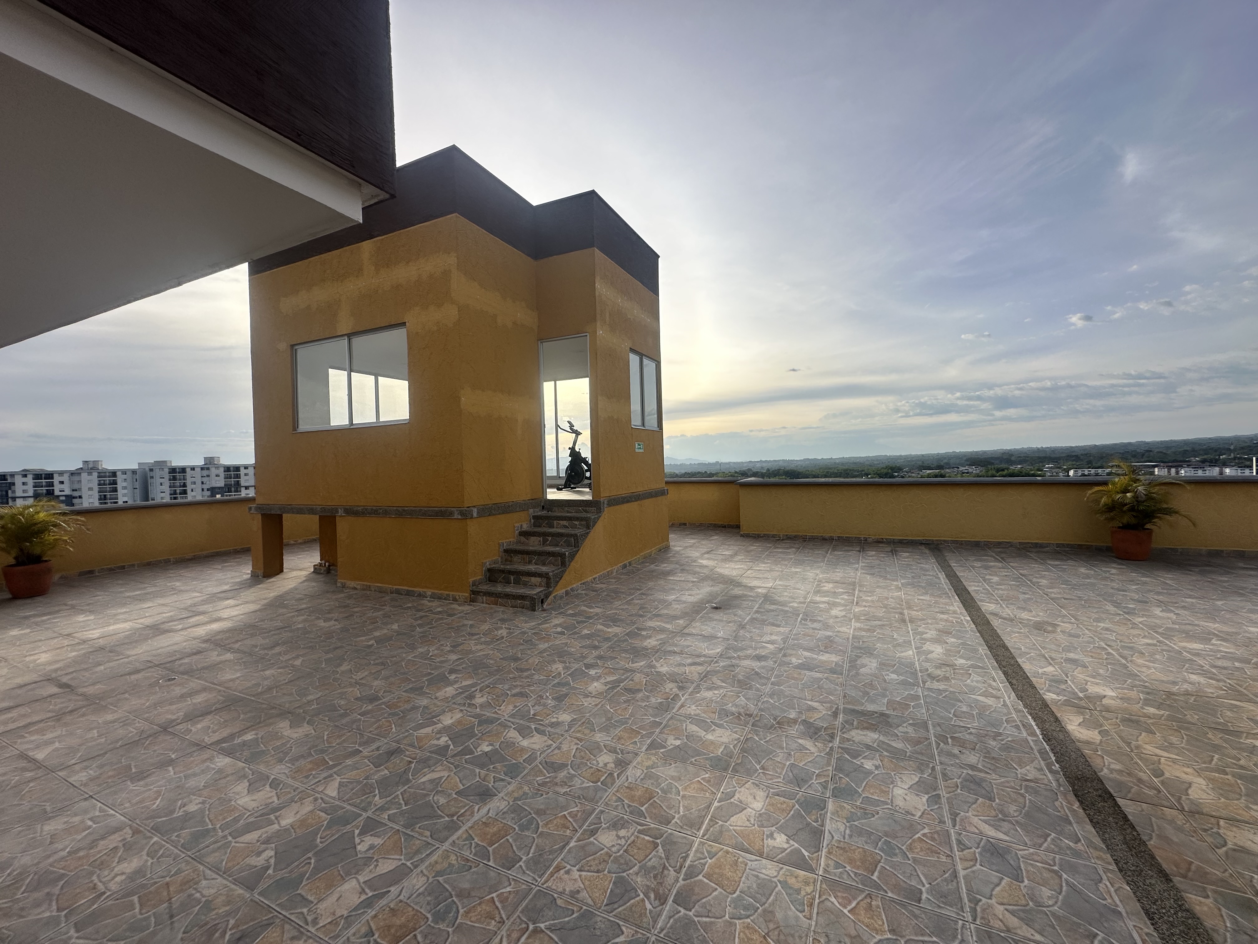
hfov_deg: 102.1
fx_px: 509
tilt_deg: -1.1
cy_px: 472
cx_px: 629
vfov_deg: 85.7
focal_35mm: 14
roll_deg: +1.2
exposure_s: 1/1618
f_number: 2.2
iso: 50
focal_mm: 2.22
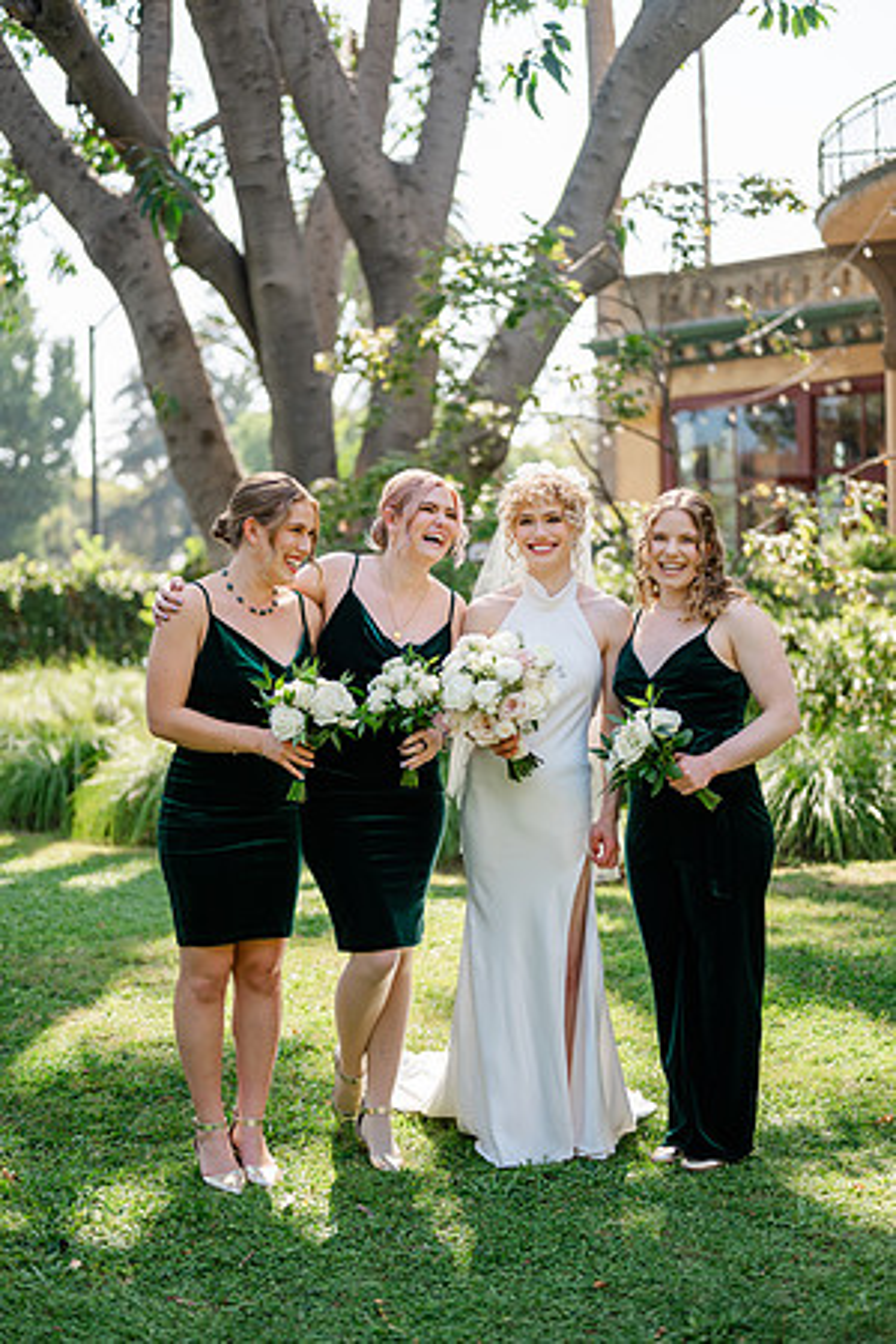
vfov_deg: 39.6
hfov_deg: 27.0
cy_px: 672
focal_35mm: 50
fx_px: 1867
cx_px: 448
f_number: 1.8
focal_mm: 50
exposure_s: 1/1000
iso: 64
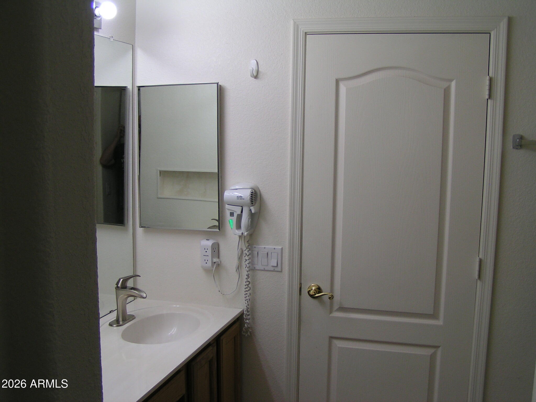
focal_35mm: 38
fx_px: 588
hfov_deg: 49.0
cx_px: 268
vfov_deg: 37.7
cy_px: 201
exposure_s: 1/80
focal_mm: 5.8
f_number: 3.5
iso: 50
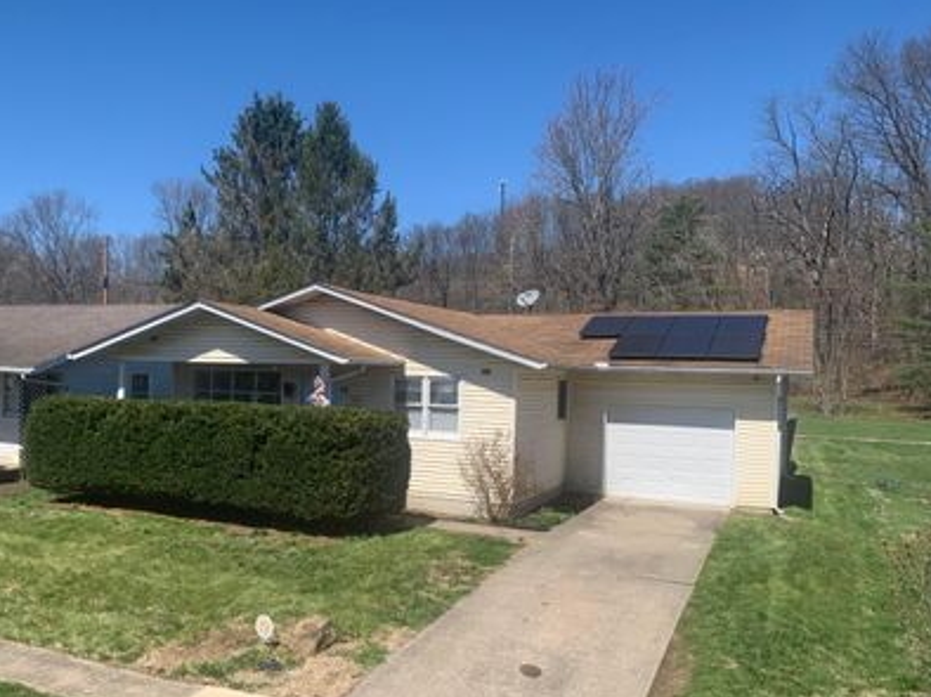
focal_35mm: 33
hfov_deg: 54.8
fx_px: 887
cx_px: 357
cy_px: 393
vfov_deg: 42.8
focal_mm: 4.25
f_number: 1.8
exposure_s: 1/2481
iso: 25
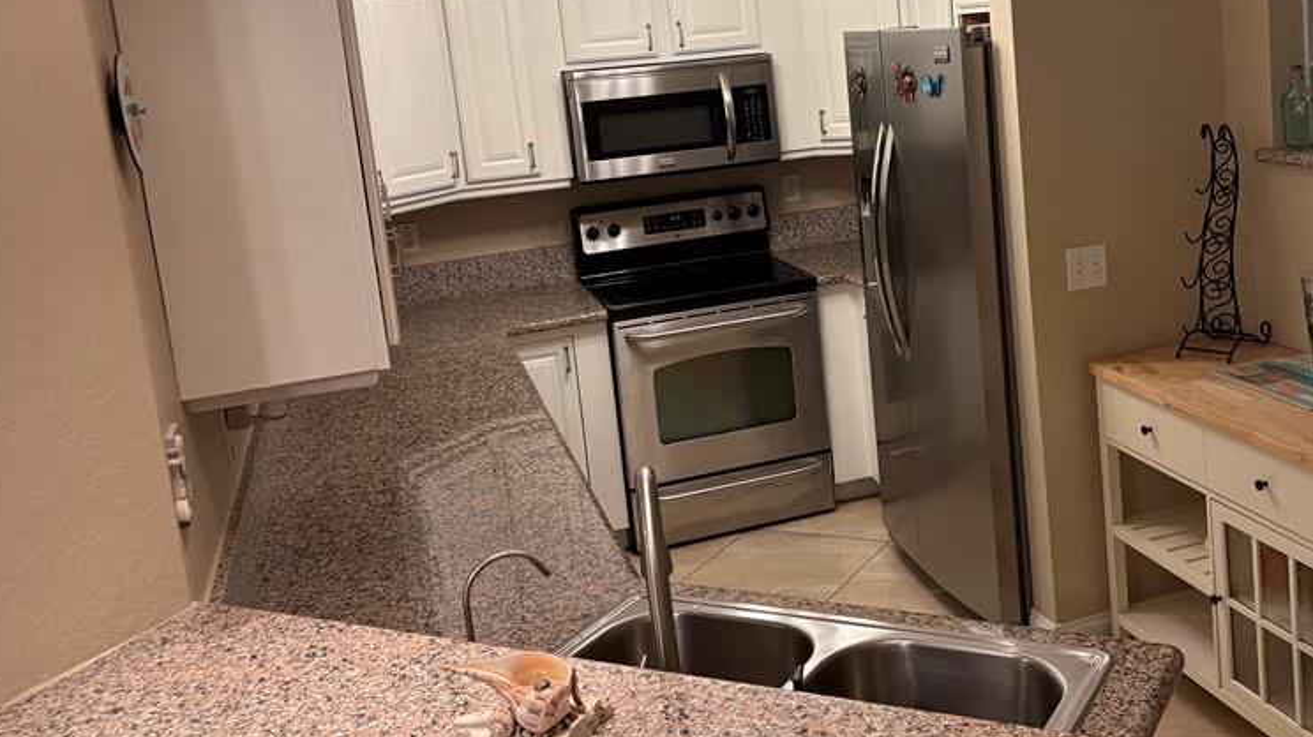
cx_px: 863
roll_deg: +4.5
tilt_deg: -9.3
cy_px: 234
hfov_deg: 50.8
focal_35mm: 39
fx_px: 1357
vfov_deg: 30.1
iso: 200
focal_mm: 5.96
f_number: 1.6
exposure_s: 1/60
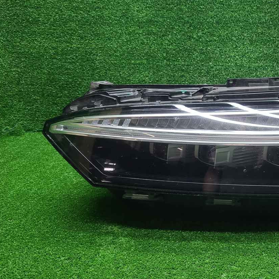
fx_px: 365
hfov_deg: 39.9
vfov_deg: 41.9
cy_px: 144
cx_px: 230
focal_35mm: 40
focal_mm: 5.4
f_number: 1.8
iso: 98
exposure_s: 1/100
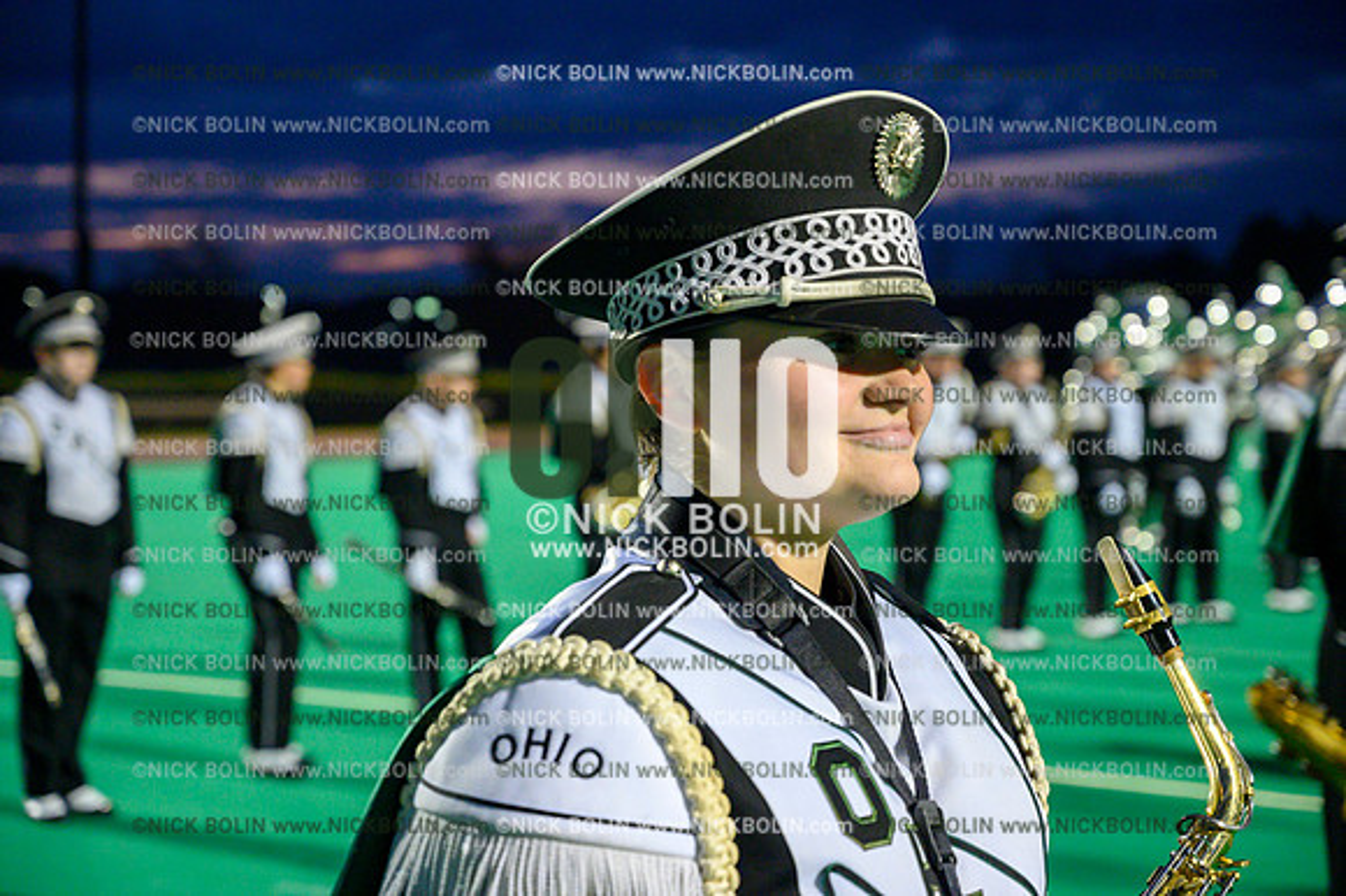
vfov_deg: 20.0
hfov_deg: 29.7
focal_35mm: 68
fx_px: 2541
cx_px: 673
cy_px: 448
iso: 6400
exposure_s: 1/500
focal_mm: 68
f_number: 4
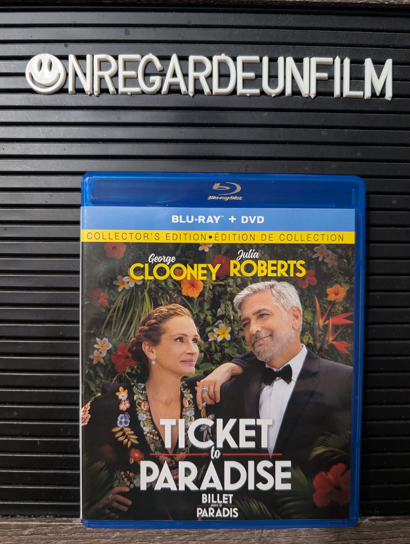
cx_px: 205
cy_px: 272
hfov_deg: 56.9
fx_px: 378
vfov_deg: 71.5
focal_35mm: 24
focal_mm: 6.9
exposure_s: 1/120
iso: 909
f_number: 1.68
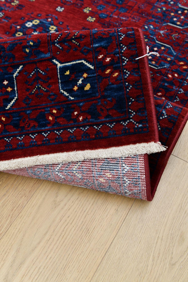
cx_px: 94
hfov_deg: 41.1
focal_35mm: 32
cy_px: 141
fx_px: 251
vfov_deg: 58.7
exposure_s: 1/125
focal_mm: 32
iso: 200
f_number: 7.1
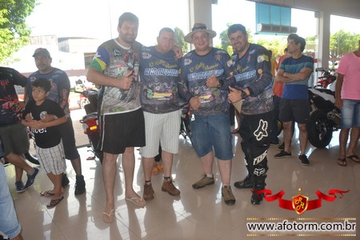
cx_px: 180
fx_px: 300
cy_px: 120
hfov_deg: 61.9
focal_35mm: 30
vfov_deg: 43.6
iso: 140
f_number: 4
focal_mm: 20
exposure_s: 1/125
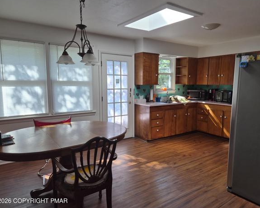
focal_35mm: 25
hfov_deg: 68.0
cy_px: 102
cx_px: 137
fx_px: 192
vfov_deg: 56.8
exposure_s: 1/180
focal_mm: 5.4
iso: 125
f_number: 1.8
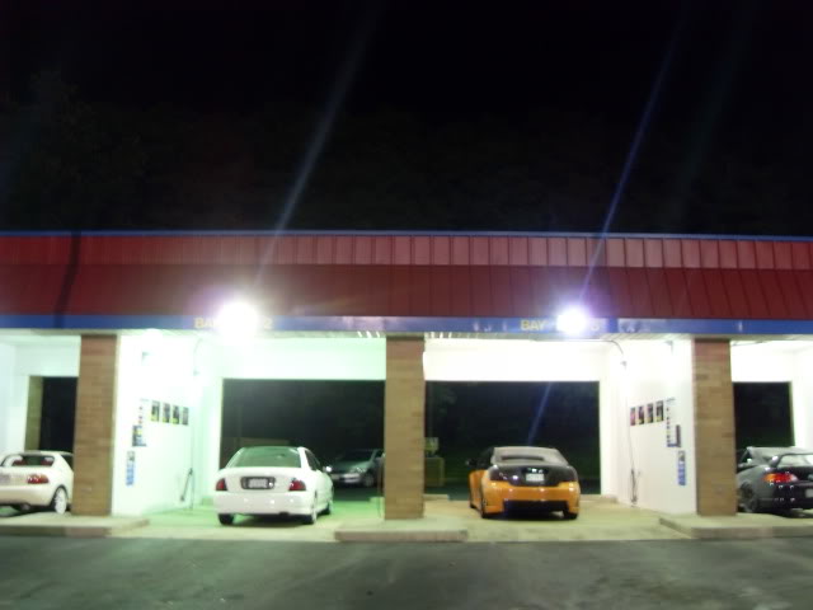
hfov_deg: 54.0
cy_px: 305
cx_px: 406
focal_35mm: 34
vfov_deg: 41.8
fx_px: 799
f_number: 2.8
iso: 200
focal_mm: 6.3
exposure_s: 1/4
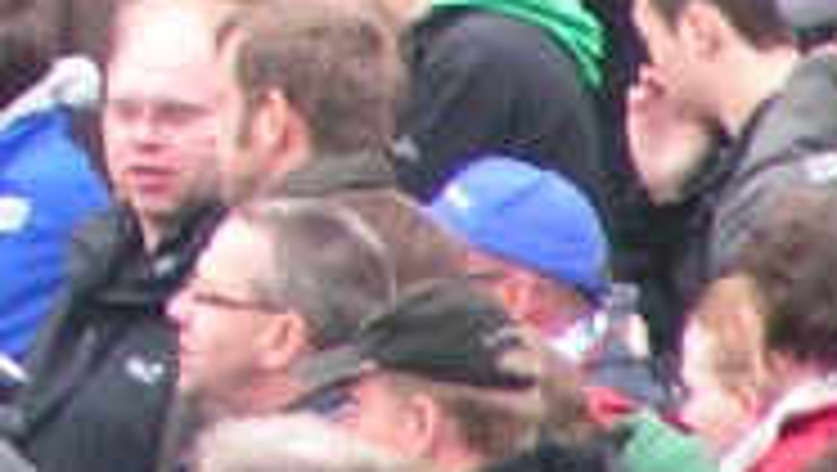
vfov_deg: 0.7
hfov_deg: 1.2
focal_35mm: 1782
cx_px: -792
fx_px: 39584
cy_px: -494
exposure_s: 1/125
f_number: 3.5
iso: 200
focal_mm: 58
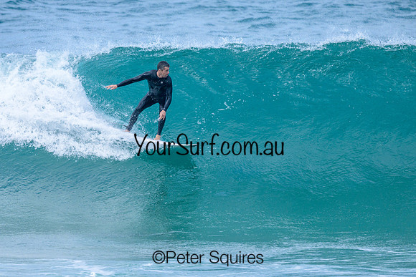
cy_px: 109
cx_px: 147
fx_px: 12707
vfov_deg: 1.3
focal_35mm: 1099
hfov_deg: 1.9
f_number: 6.3
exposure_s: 1/2000
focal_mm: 800
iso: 500
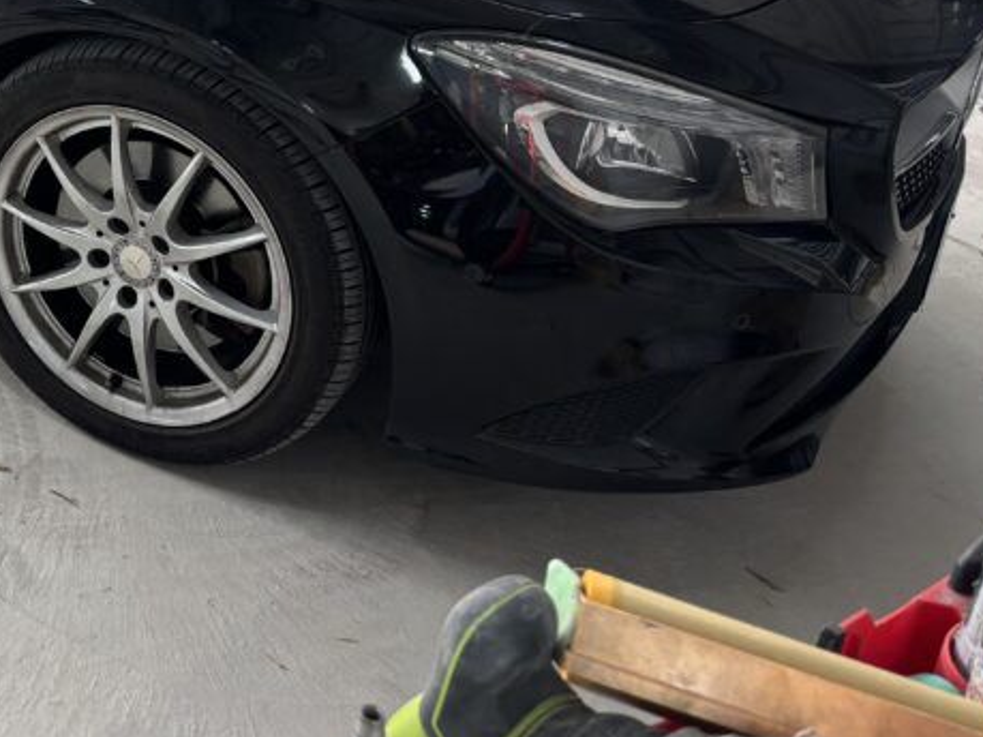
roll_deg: -3.7
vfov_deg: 23.7
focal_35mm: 58
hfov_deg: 30.0
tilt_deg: -19.8
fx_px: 1647
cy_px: -64
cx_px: -84
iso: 40
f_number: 1.6
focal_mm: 5.96
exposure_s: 1/157
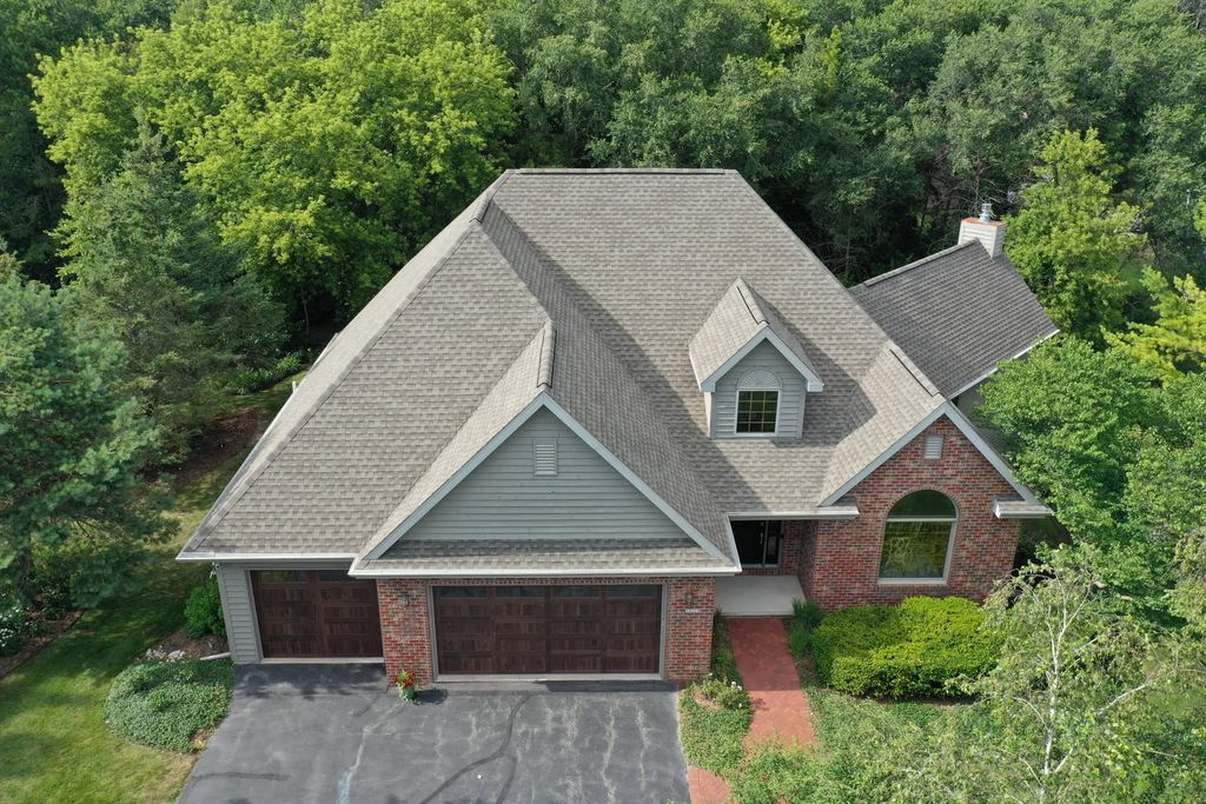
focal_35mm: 28
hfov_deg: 65.5
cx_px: 603
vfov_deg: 46.4
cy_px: 402
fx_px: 938
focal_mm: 10.26
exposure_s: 1/240
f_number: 5
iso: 100
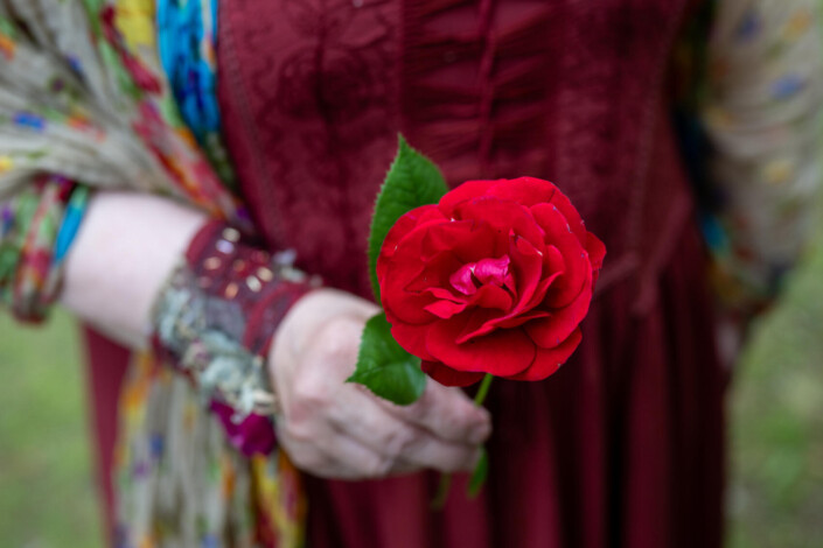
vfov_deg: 27.0
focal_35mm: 50
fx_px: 1143
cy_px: 274
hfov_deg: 39.6
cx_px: 412
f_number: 2.8
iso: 100
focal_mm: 50
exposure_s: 1/250
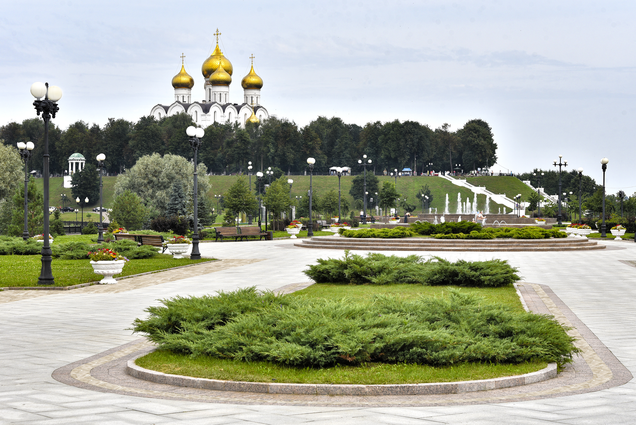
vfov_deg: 18.2
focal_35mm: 75
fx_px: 1325
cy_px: 212
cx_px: 318
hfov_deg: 27.0
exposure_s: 1/400
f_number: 9
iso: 250
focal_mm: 75
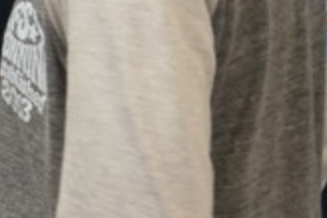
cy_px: 10
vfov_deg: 6.4
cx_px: -847
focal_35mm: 212
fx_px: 1924
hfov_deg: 7.6
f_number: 6.3
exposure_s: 1/100
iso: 3200
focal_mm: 29
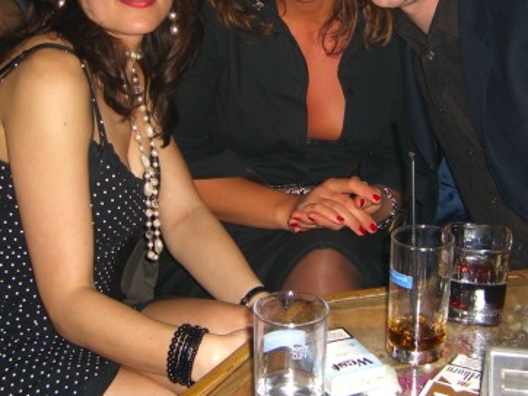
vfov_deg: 23.0
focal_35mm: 63
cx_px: 263
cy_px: 94
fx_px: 960
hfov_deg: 30.7
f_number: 2.8
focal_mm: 7.9
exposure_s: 1/60
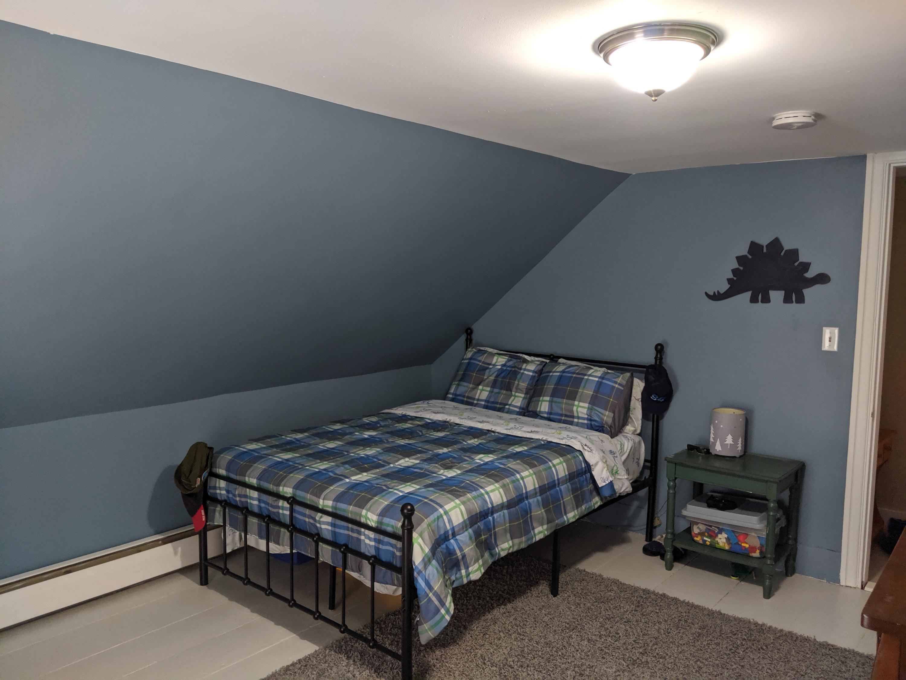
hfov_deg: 65.3
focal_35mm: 27
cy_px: 340
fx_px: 707
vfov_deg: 51.4
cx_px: 453
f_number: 1.8
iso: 250
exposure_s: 1/120
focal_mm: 4.44
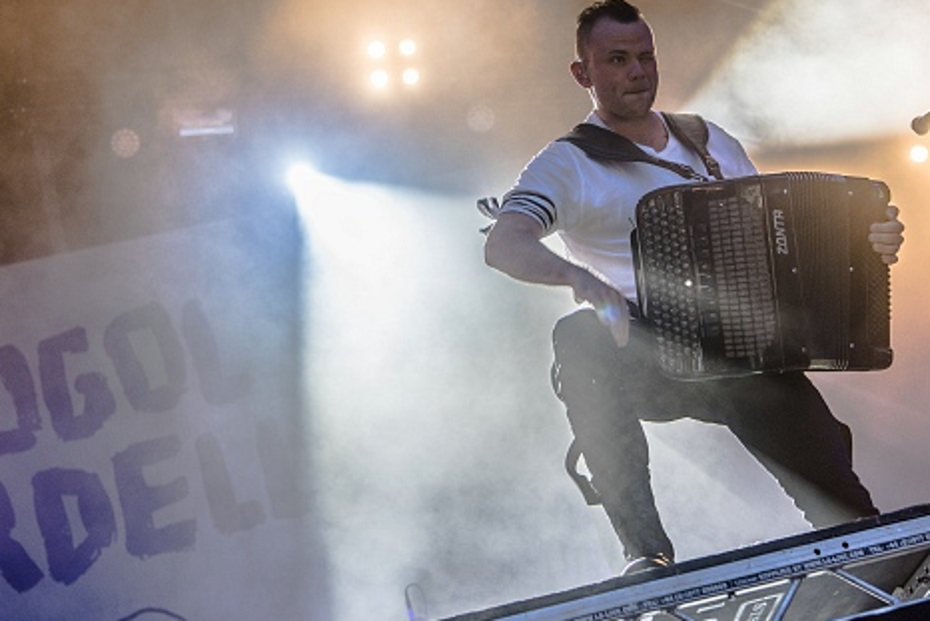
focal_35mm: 68
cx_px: 461
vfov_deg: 20.0
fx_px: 1757
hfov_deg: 29.6
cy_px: 249
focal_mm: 44
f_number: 3.5
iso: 320
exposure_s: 1/100
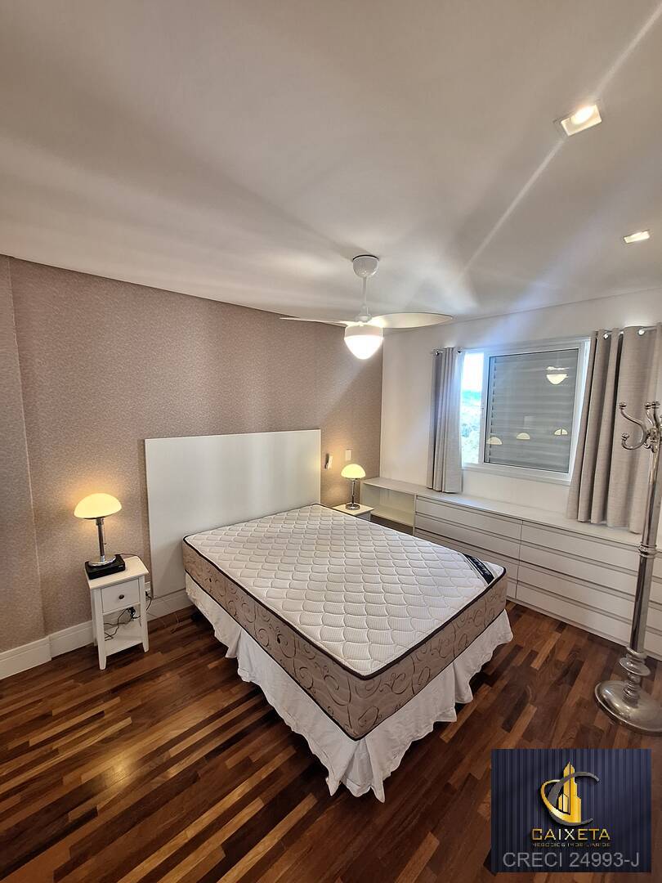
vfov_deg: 106.2
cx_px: 331
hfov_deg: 89.9
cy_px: 442
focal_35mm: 13
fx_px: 331
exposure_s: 1/40
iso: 125
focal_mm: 1.74
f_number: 2.2
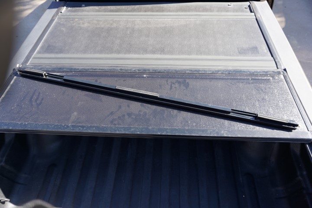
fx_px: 208
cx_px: 156
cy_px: 104
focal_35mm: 24
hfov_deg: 73.7
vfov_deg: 53.1
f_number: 4
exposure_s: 1/250
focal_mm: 16
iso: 200
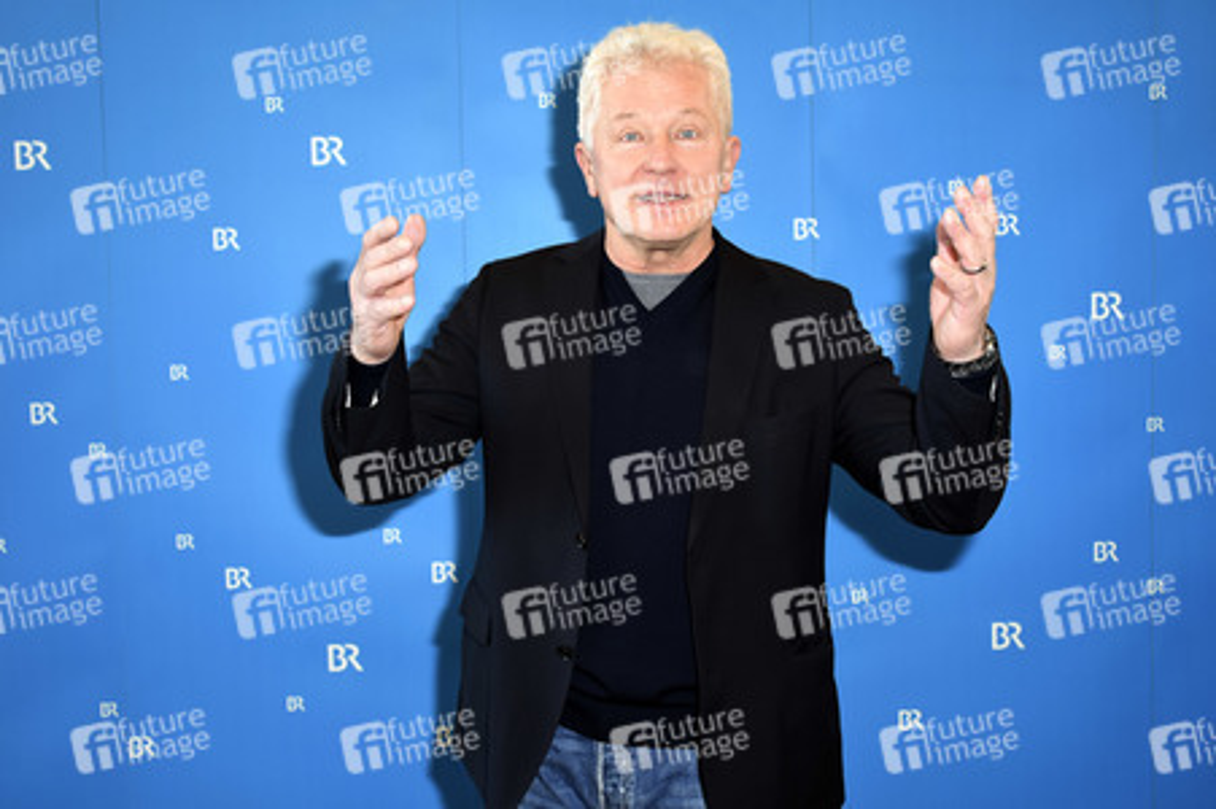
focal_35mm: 34
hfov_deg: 55.1
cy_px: 404
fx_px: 1164
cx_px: 608
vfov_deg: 38.3
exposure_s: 1/125
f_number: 4.5
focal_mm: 23
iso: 640
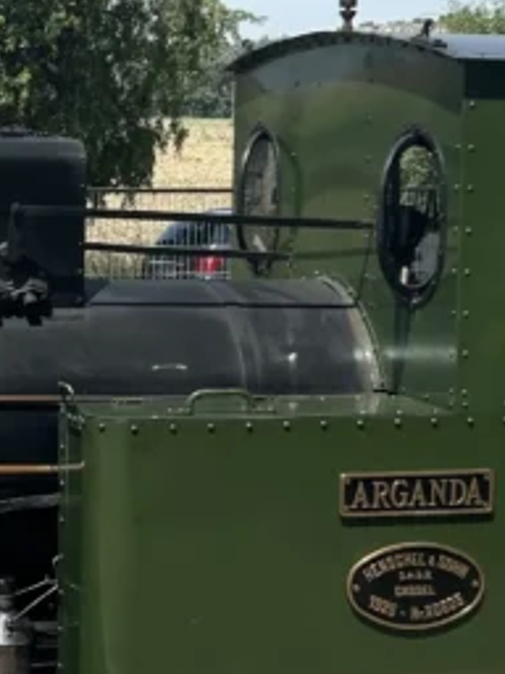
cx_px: -16
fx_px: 2023
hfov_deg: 14.0
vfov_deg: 18.9
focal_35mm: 104
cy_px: 247
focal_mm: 5.7
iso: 50
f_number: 1.5
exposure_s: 1/4630
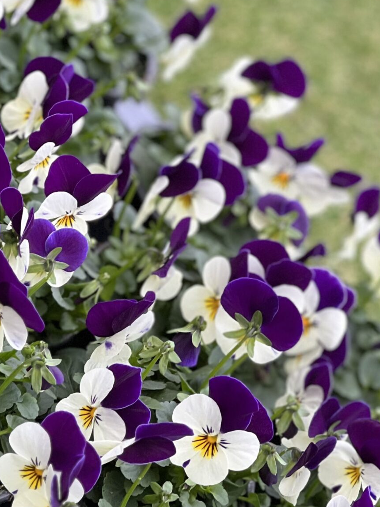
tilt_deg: -33.6
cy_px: 334
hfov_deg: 8.6
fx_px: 2517
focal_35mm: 172
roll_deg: -42.1
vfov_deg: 11.5
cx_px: 137
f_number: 2.8
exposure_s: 1/121
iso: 200
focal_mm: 9
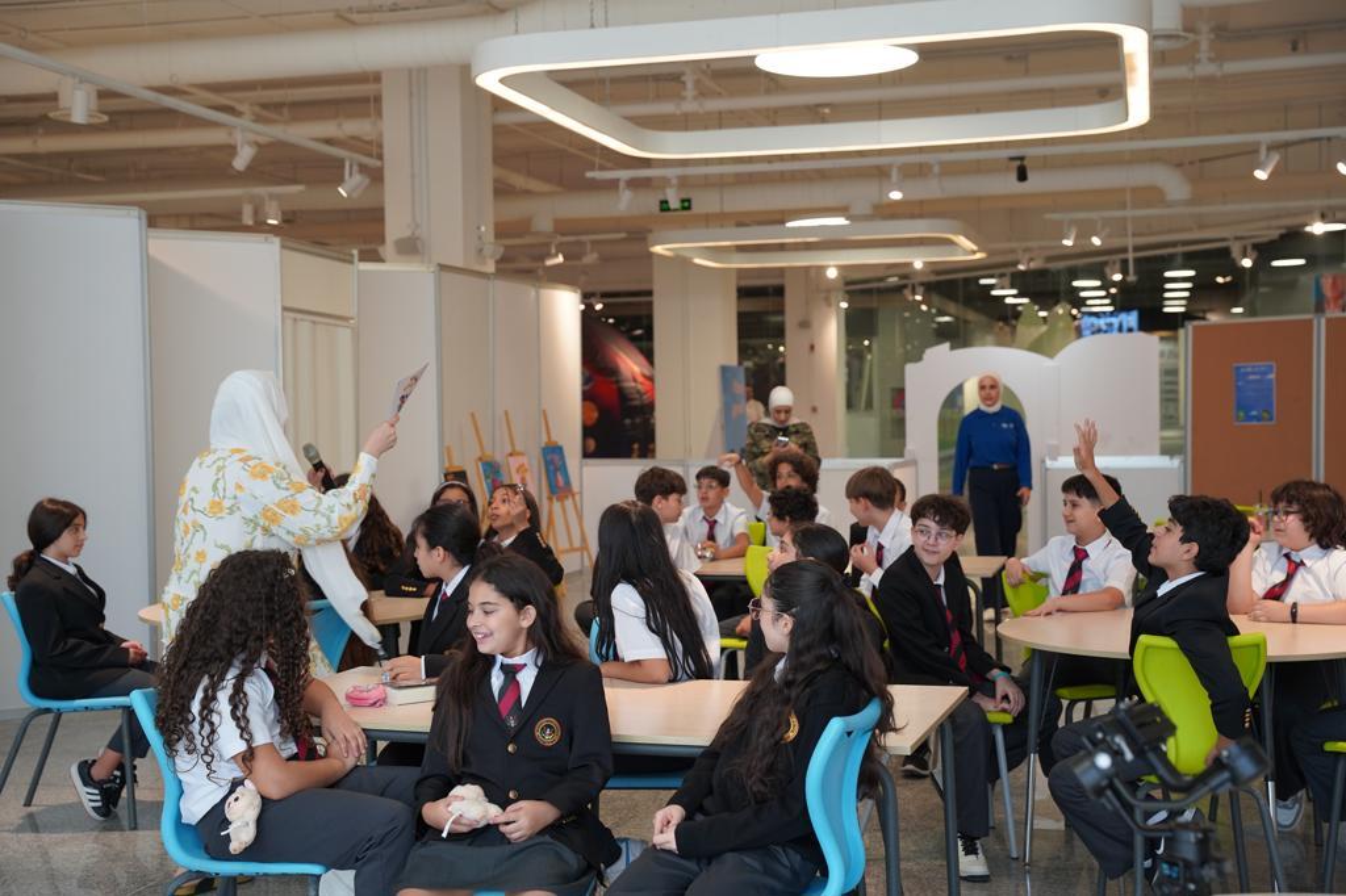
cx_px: 673
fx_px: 1738
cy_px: 448
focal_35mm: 46
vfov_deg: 28.9
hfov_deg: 42.3
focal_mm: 46.5
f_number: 4
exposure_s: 1/160
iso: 640
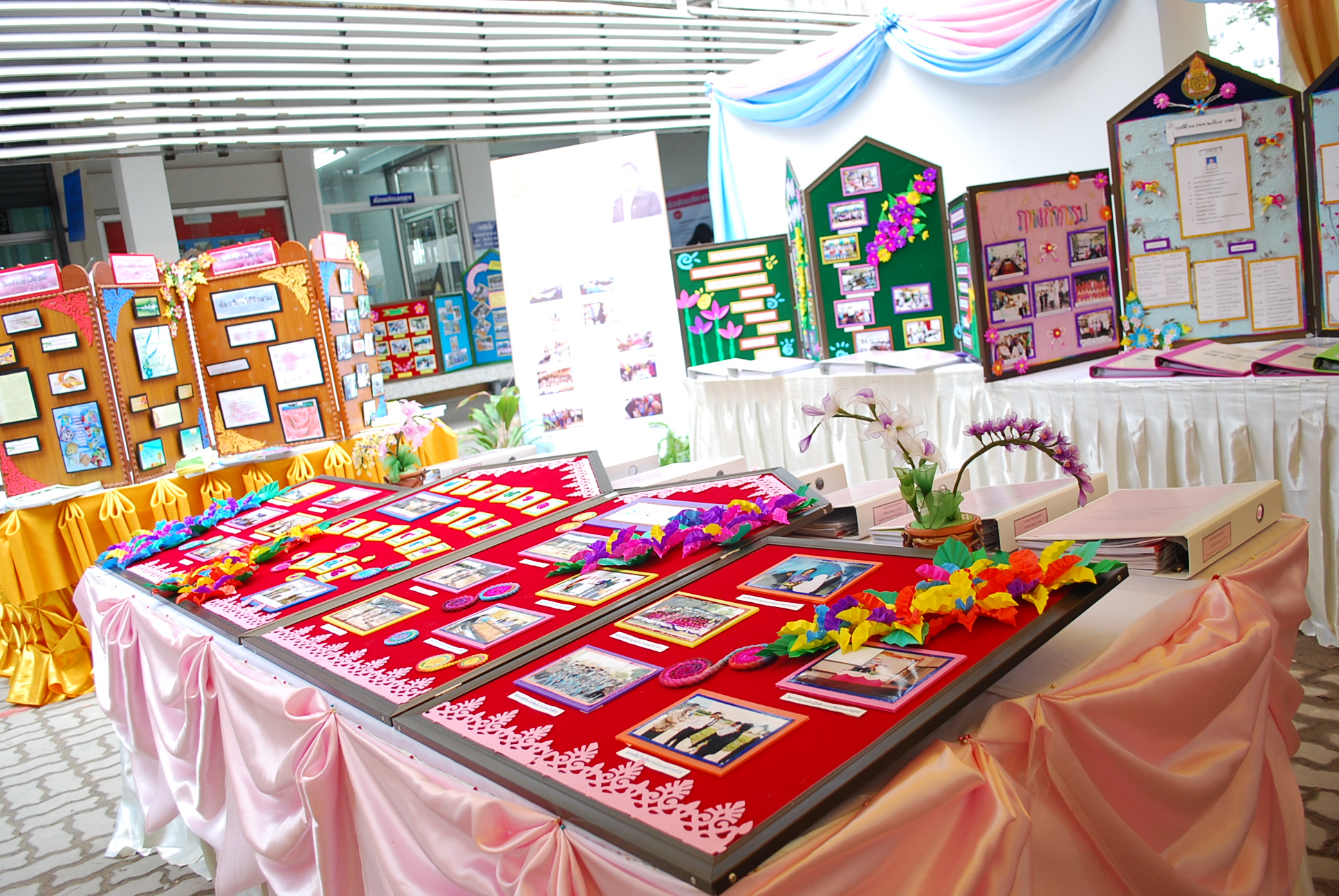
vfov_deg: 48.0
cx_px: 670
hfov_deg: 67.3
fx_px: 1005
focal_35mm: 27
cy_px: 448
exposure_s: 1/60
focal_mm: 18
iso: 400
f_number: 4
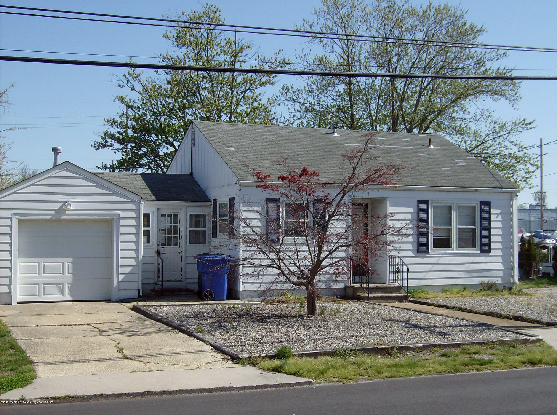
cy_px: 208
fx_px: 899
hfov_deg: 34.4
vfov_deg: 26.0
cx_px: 278
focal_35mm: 56
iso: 100
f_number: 5.6
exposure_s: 1/633
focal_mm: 9.3
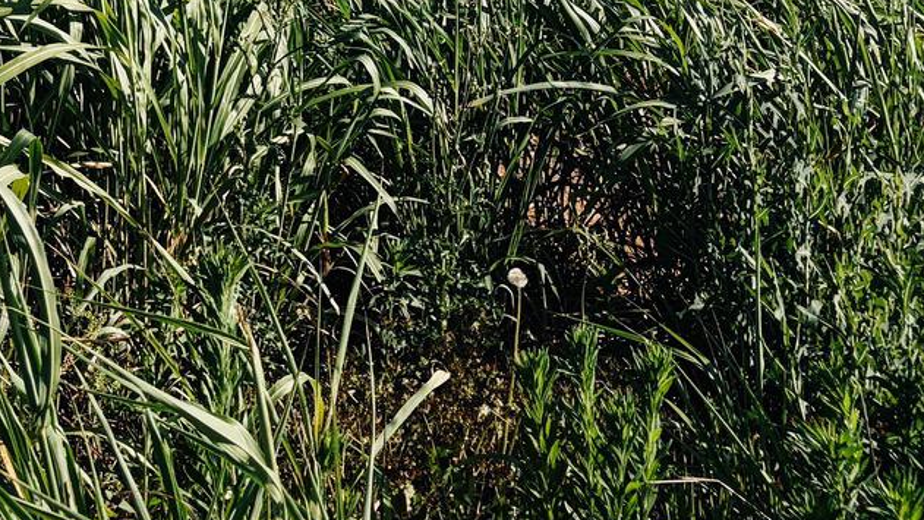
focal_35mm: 92
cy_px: -543
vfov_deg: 11.7
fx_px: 2254
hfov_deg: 22.7
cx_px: 130
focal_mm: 5.96
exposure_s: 1/4065
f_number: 1.6
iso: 50
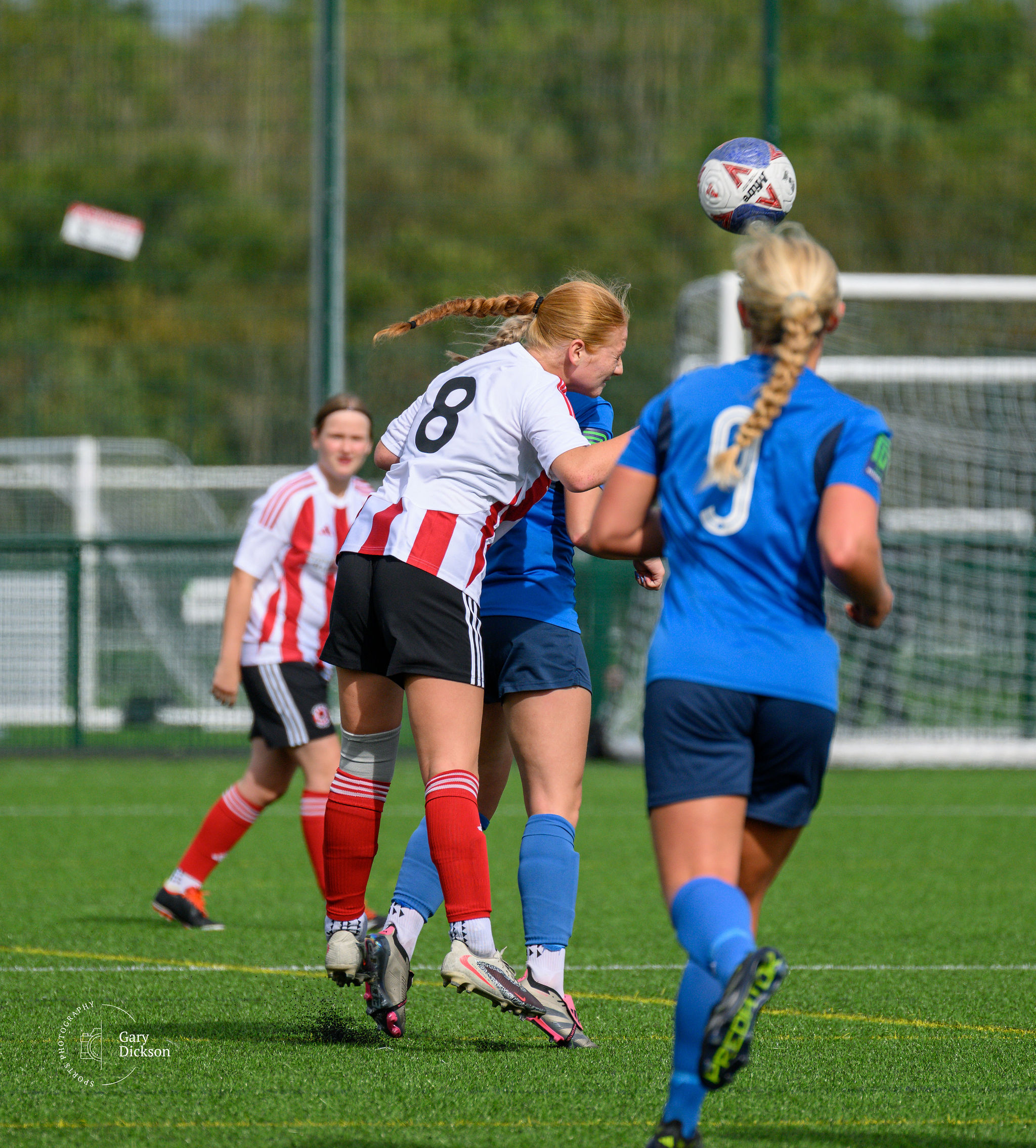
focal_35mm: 571
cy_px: 442
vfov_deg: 3.2
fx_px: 20408
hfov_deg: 2.9
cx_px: 484
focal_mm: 340
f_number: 5.3
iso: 320
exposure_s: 1/1600
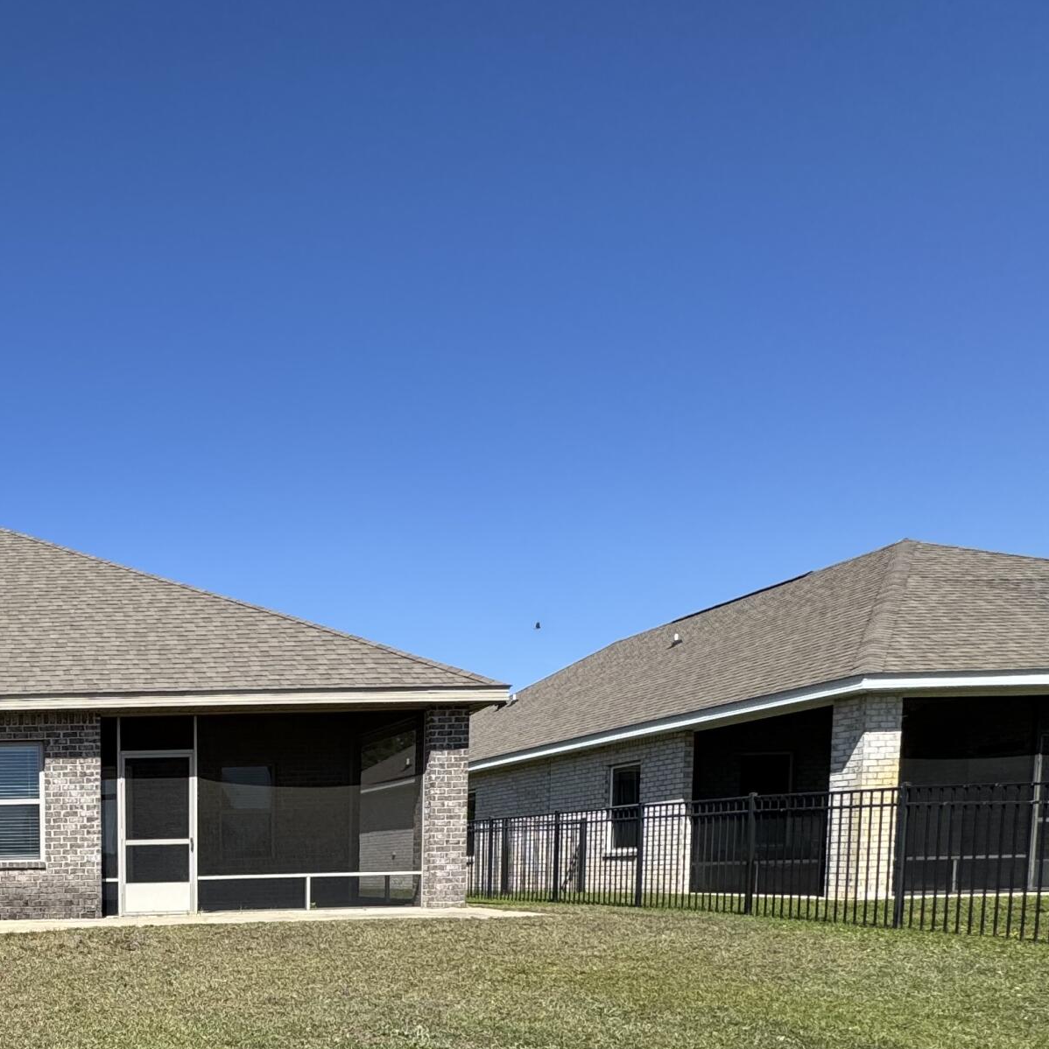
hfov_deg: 43.3
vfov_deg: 46.4
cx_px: -47
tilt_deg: -4.5
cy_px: 982
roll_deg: +0.3
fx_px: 1063
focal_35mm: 31
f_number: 2.2
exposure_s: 1/1748
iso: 50
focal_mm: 2.22
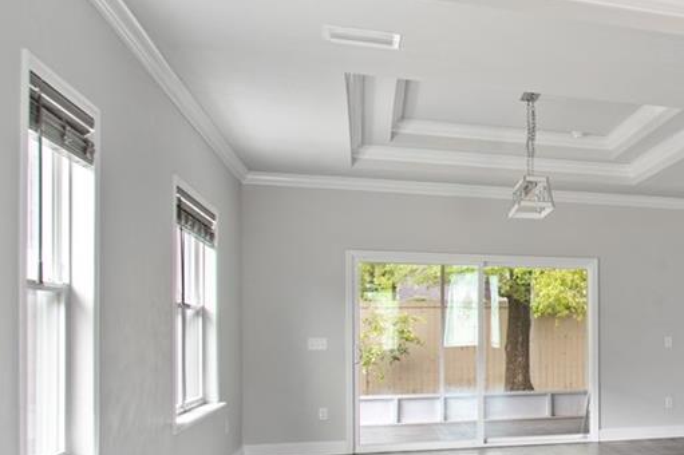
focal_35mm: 47
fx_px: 892
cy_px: 325
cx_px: 834
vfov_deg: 28.3
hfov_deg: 33.5
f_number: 8
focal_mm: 10
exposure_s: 1/1.67
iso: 200
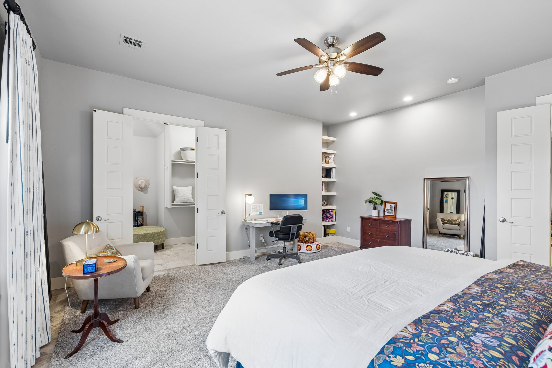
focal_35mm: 16
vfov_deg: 73.7
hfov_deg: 96.7
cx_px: 276
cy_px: 184
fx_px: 245
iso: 200
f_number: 8
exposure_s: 1/5
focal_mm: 16
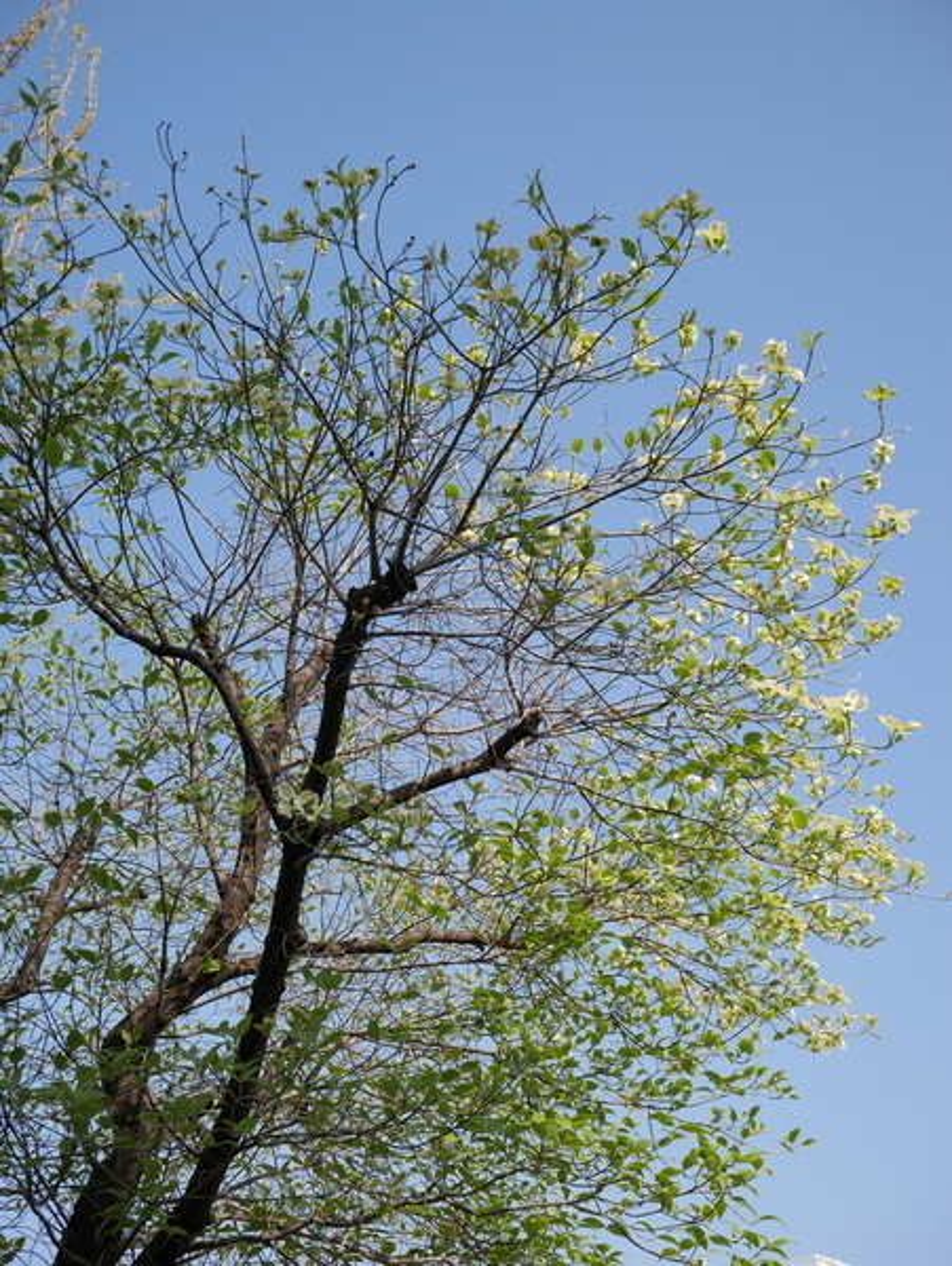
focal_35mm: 44
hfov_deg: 32.9
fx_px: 1611
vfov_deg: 42.9
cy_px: 633
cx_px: 476
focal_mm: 22
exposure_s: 1/320
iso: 200
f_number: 8
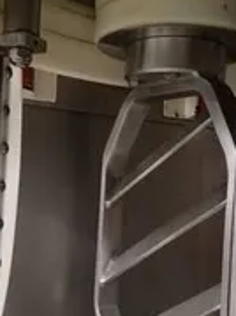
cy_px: 177
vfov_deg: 33.2
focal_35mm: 58
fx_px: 528
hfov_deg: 25.2
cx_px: 111
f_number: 1.7
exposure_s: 1/10
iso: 320
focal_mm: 4.2
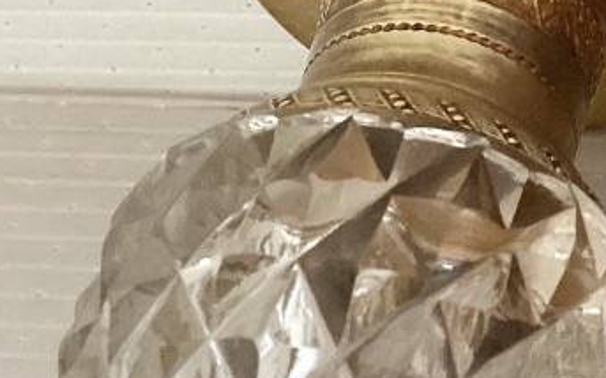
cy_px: 94
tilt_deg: -49.7
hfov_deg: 17.2
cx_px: 767
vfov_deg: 11.3
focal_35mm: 115
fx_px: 1898
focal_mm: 3.3
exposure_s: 1/40
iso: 400
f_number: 2.4
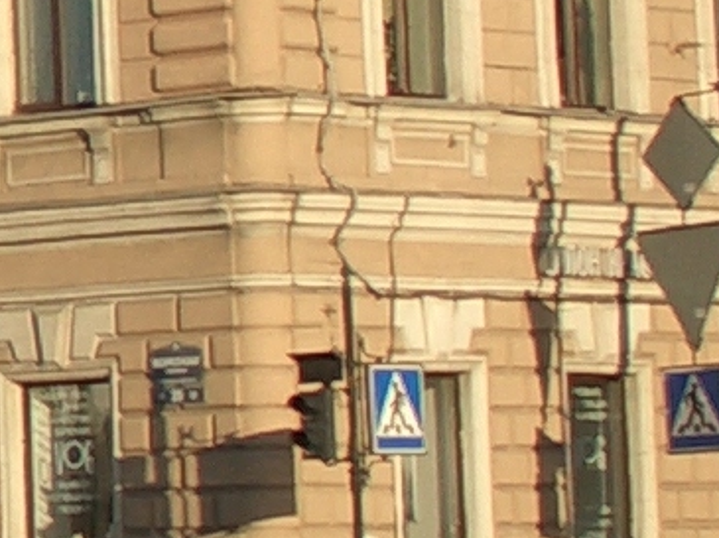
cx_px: -1533
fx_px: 5769
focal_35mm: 278
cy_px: -416
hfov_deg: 6.4
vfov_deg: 5.3
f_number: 4.1
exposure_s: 1/400
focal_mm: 7.81
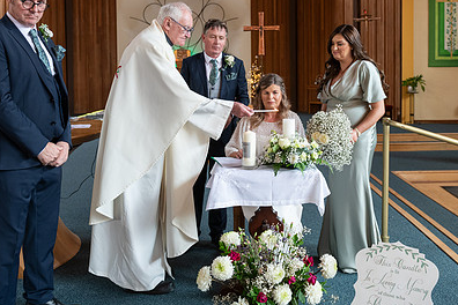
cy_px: 98
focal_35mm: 41
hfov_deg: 47.3
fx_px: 522
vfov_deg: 32.3
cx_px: 253
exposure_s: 1/160
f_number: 3.5
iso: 640
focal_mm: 28
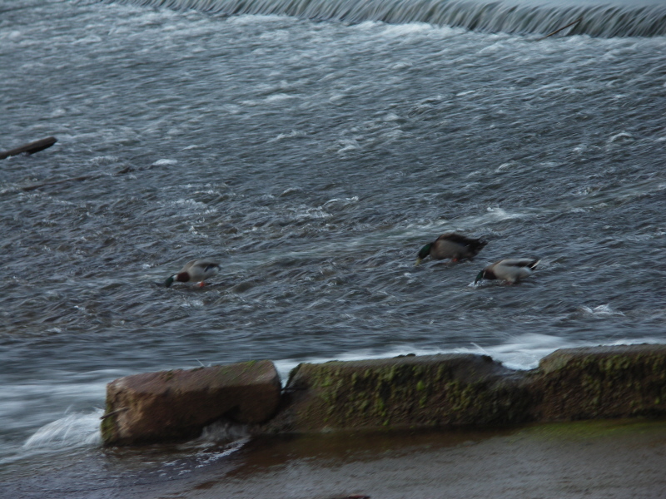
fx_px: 3656
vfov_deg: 7.8
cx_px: 333
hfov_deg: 10.4
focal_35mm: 190
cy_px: 250
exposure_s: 1/20
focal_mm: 49.1
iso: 50
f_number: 3.5
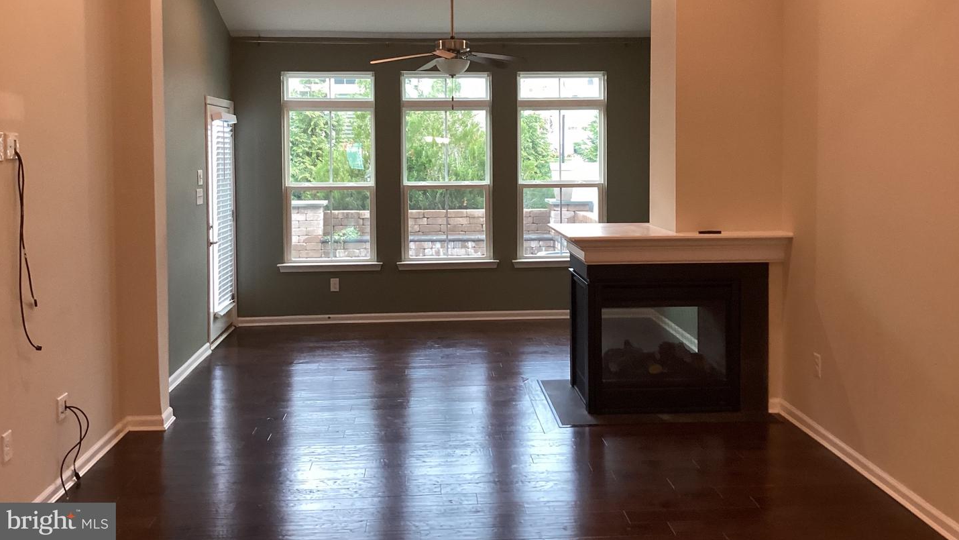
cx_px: 481
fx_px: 865
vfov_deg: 34.3
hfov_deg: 58.0
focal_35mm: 34
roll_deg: +0.8
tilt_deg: -2.7
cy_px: 179
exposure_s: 1/60
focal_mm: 3.3
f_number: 2.4
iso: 200
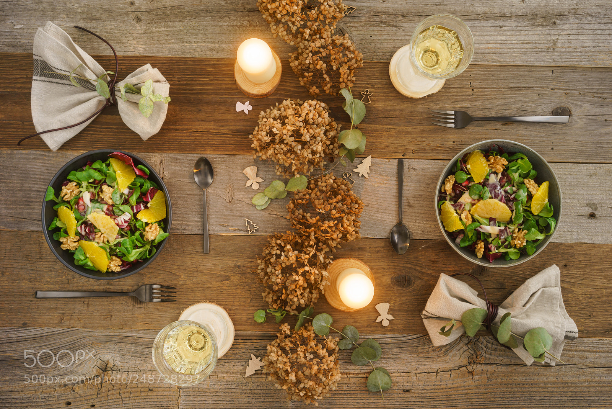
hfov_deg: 54.4
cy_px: 204
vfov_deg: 37.9
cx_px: 306
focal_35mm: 35
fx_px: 595
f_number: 9
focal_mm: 35
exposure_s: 1.6
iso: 100
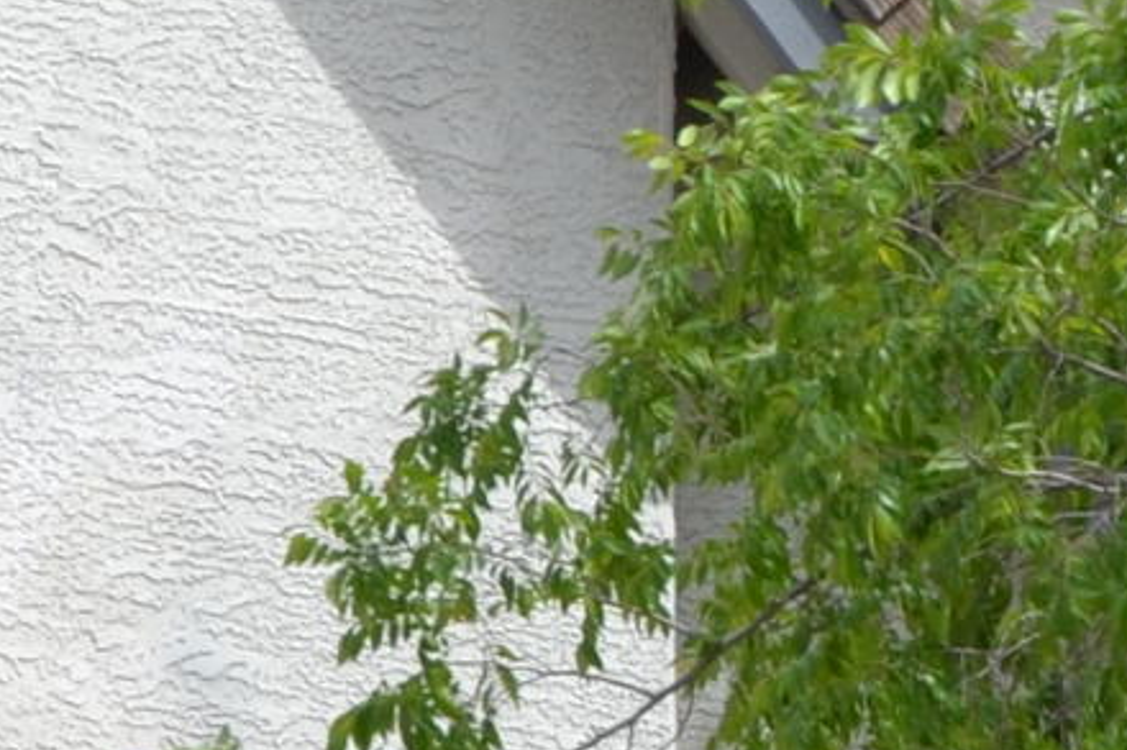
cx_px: 1155
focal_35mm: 348
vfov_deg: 3.9
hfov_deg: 5.9
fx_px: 10890
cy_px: 1889
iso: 100
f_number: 8
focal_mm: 34
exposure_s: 1/250
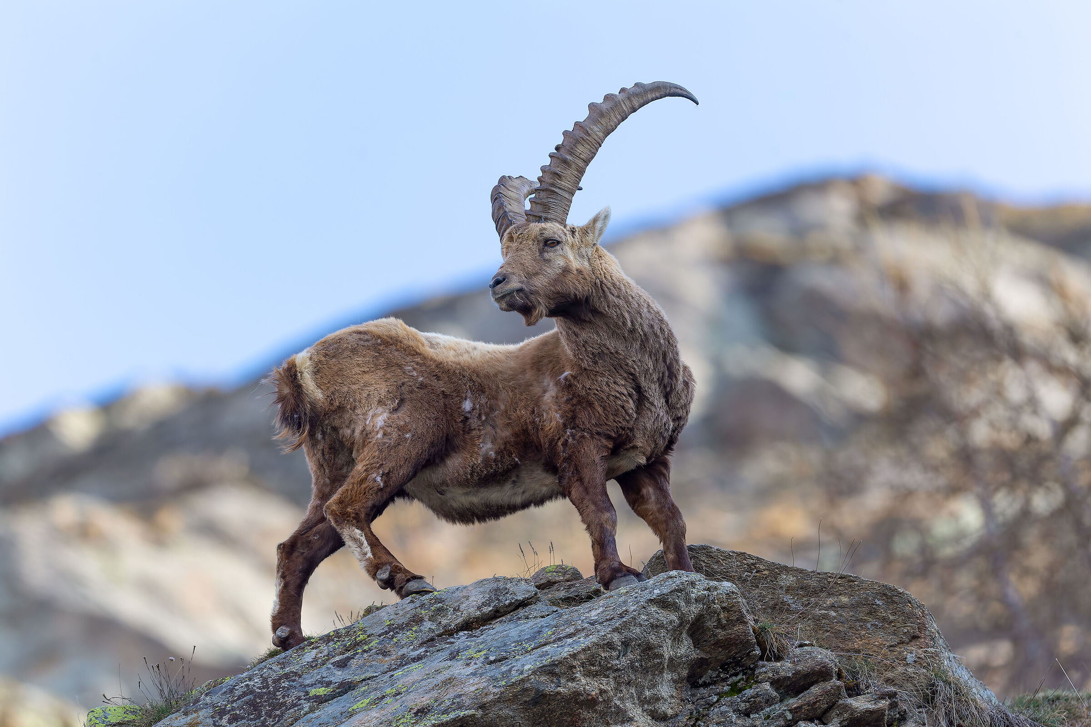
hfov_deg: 4.1
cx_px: 546
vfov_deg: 2.7
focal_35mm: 500
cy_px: 364
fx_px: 15152
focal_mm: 500
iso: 1000
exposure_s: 1/1600
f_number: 5.6
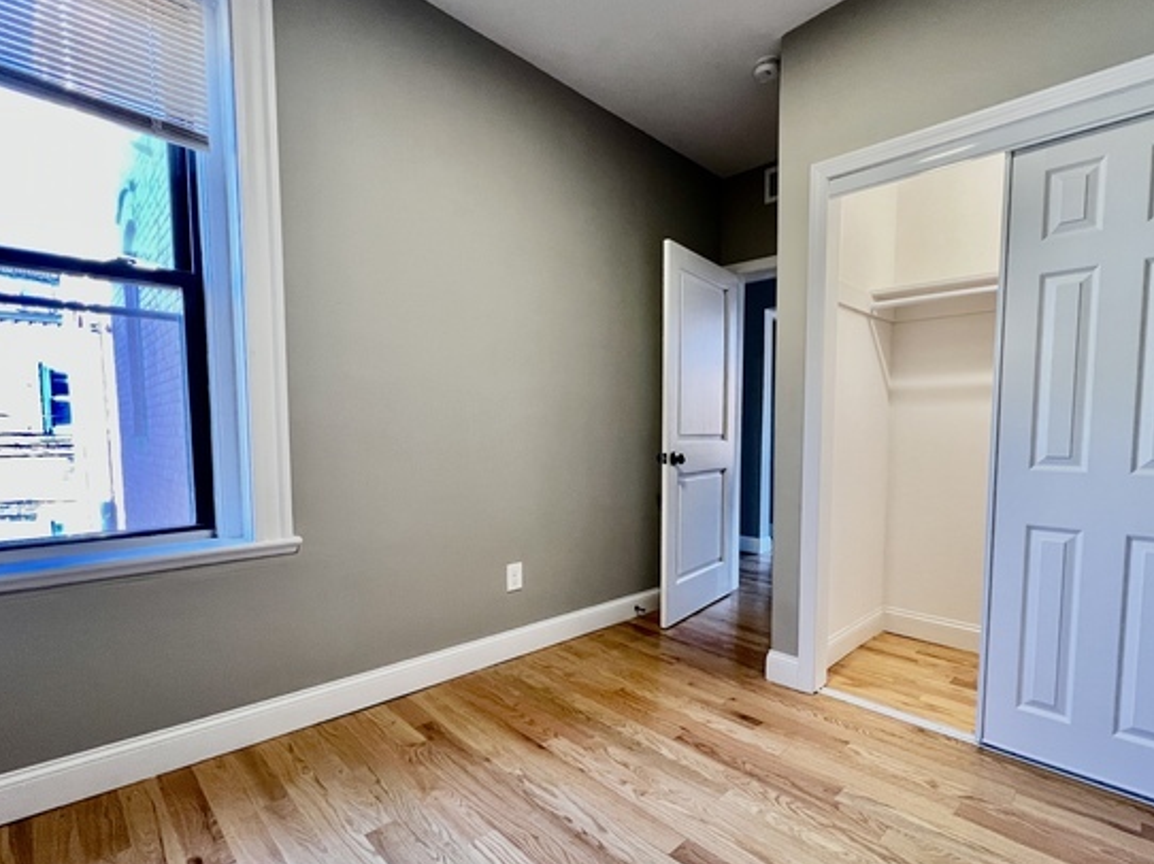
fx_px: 533
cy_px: 475
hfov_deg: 93.9
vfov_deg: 77.8
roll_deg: +1.0
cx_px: 659
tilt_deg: -4.8
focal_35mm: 16
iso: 250
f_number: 1.8
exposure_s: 1/60
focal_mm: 1.57
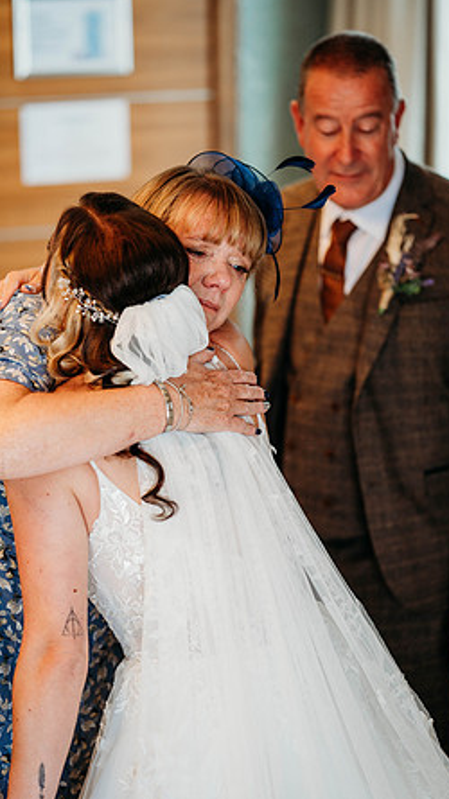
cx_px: 197
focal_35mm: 90
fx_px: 1907
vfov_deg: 23.7
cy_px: 397
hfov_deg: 13.4
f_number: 2
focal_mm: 85
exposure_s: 1/200
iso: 500
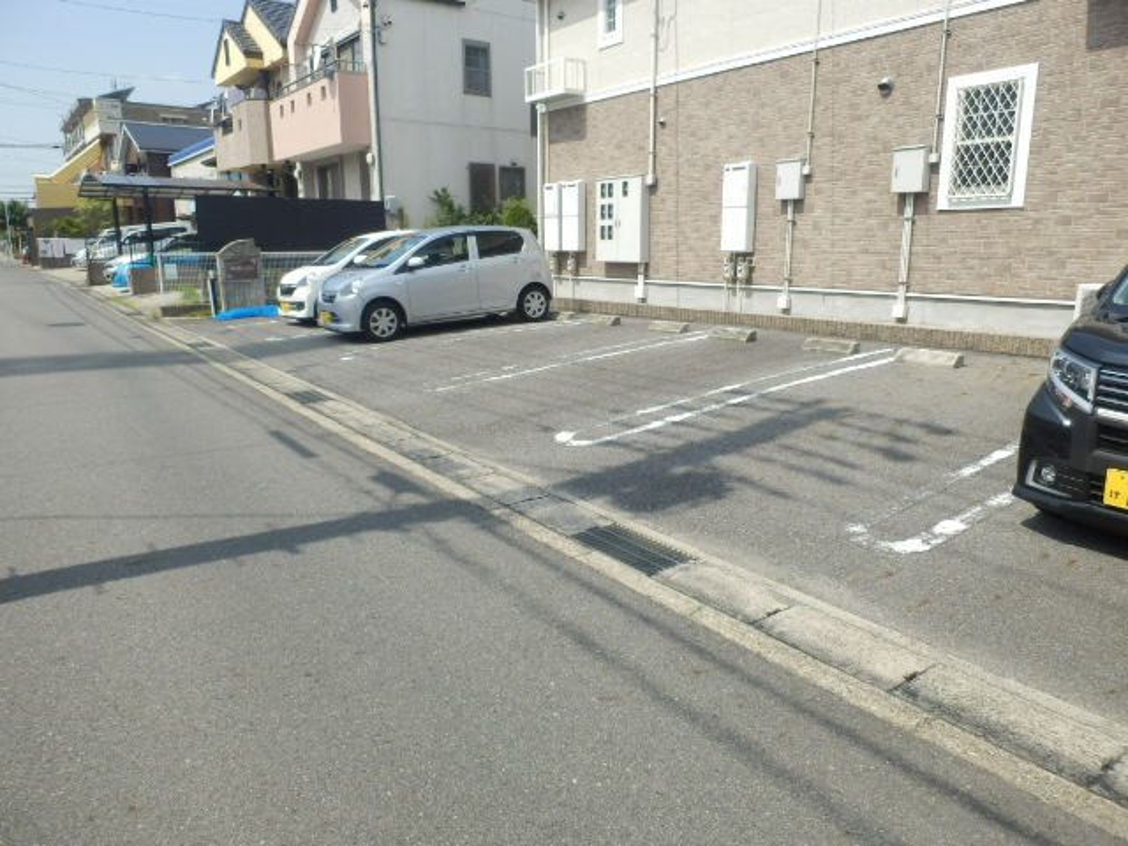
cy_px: 423
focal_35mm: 24
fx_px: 782
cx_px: 564
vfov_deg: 56.8
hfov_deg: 71.6
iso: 80
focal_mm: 4.2
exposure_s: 1/125
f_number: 7.9
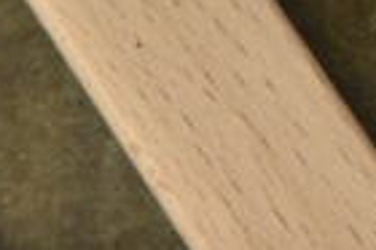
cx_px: -247
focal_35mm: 183
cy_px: 544
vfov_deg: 7.1
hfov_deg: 10.7
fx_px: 1909
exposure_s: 1/80
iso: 1600
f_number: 4.2
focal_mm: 28
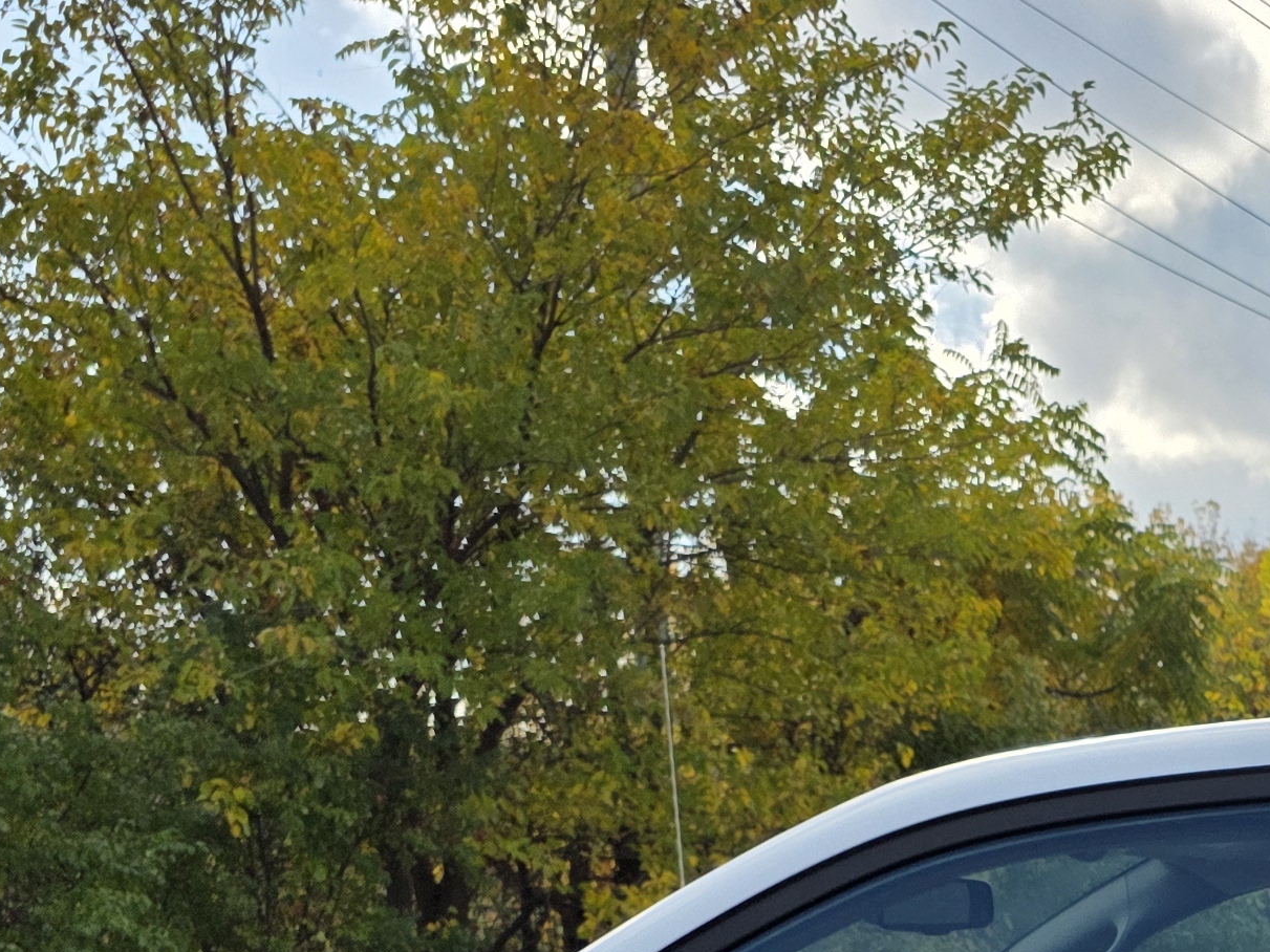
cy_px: 1531
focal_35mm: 76
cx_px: 1608
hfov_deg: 23.1
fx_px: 2788
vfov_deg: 17.0
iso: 80
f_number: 1.7
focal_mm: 6.3
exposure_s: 1/7061
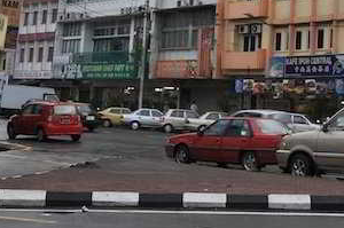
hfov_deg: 26.6
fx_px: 687
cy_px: -57
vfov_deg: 17.8
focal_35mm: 72
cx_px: 345
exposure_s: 1/40
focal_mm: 18
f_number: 9
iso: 200
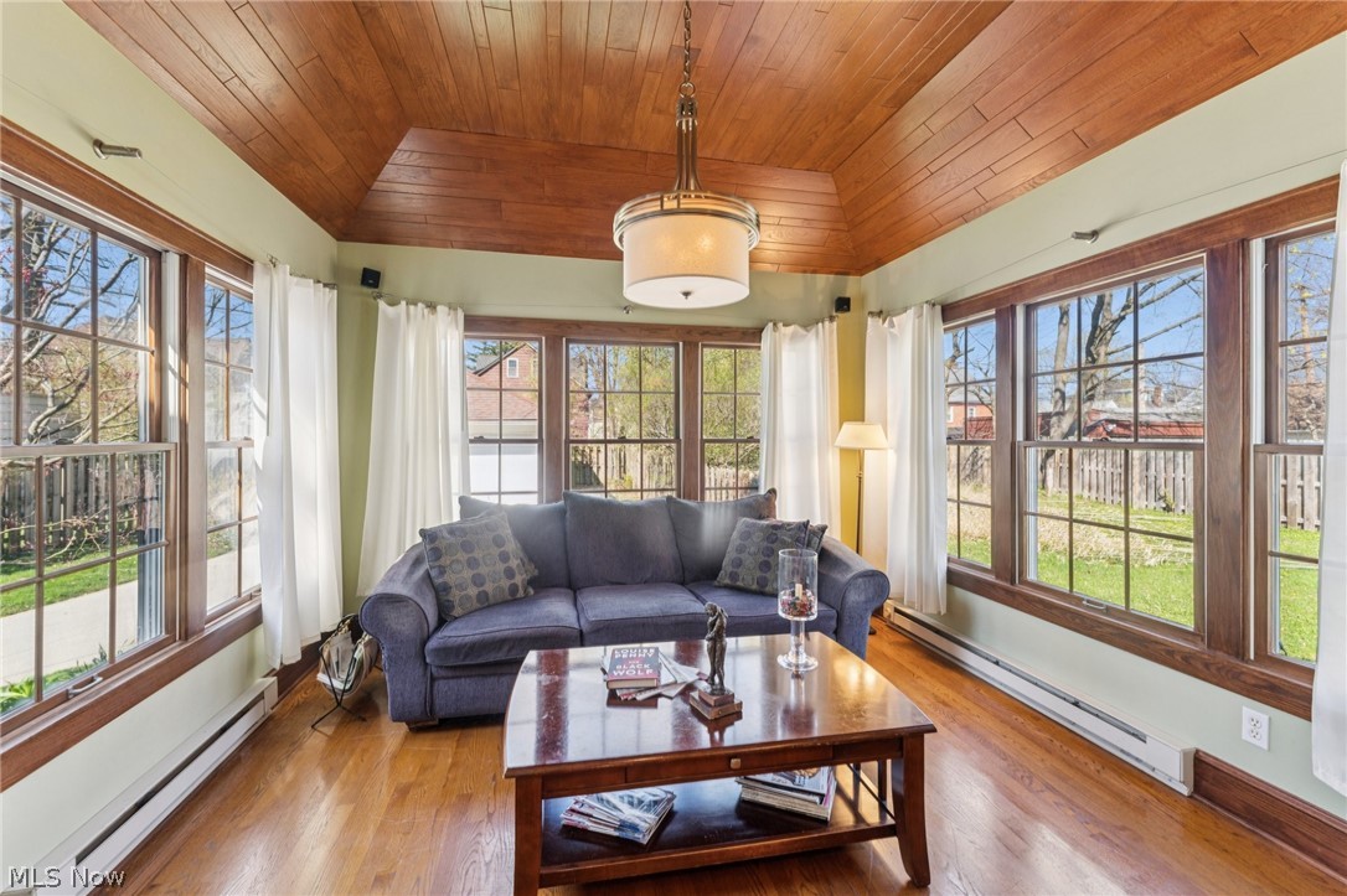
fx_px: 524
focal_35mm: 14
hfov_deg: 104.3
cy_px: 448
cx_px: 674
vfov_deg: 81.2
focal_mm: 14
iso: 250
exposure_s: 1/60
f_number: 5.6
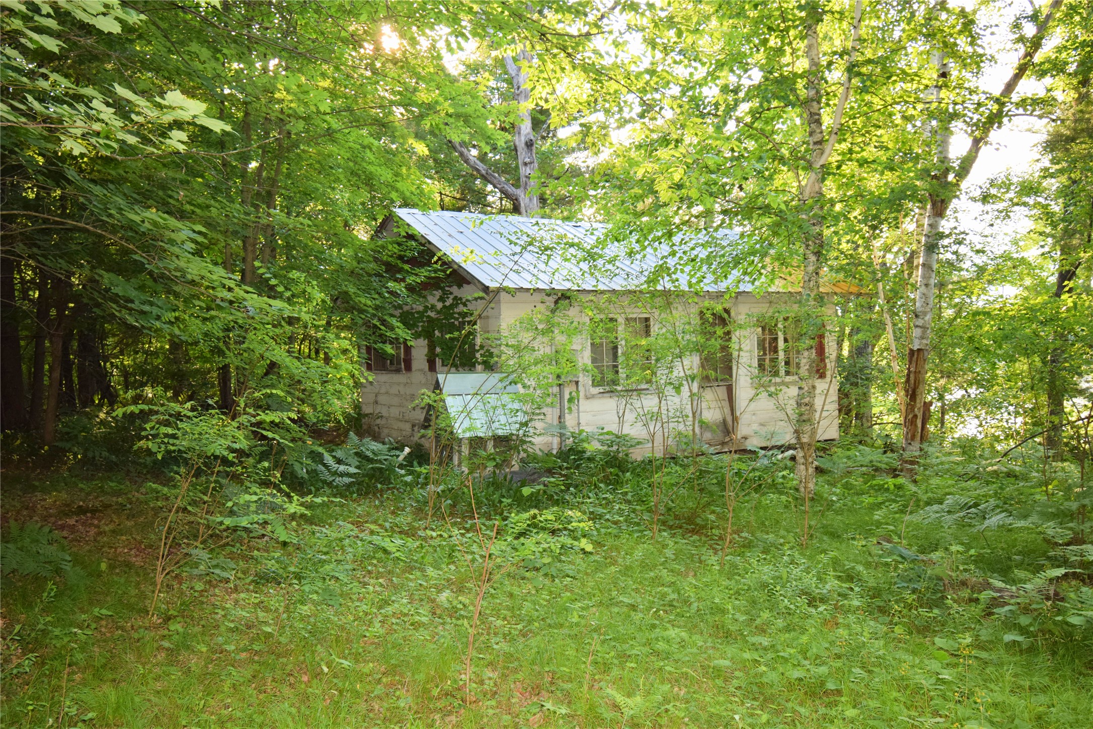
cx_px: 546
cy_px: 364
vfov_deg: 43.6
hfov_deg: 61.9
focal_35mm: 30
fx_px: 911
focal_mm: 20
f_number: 5.6
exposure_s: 1/100
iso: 320
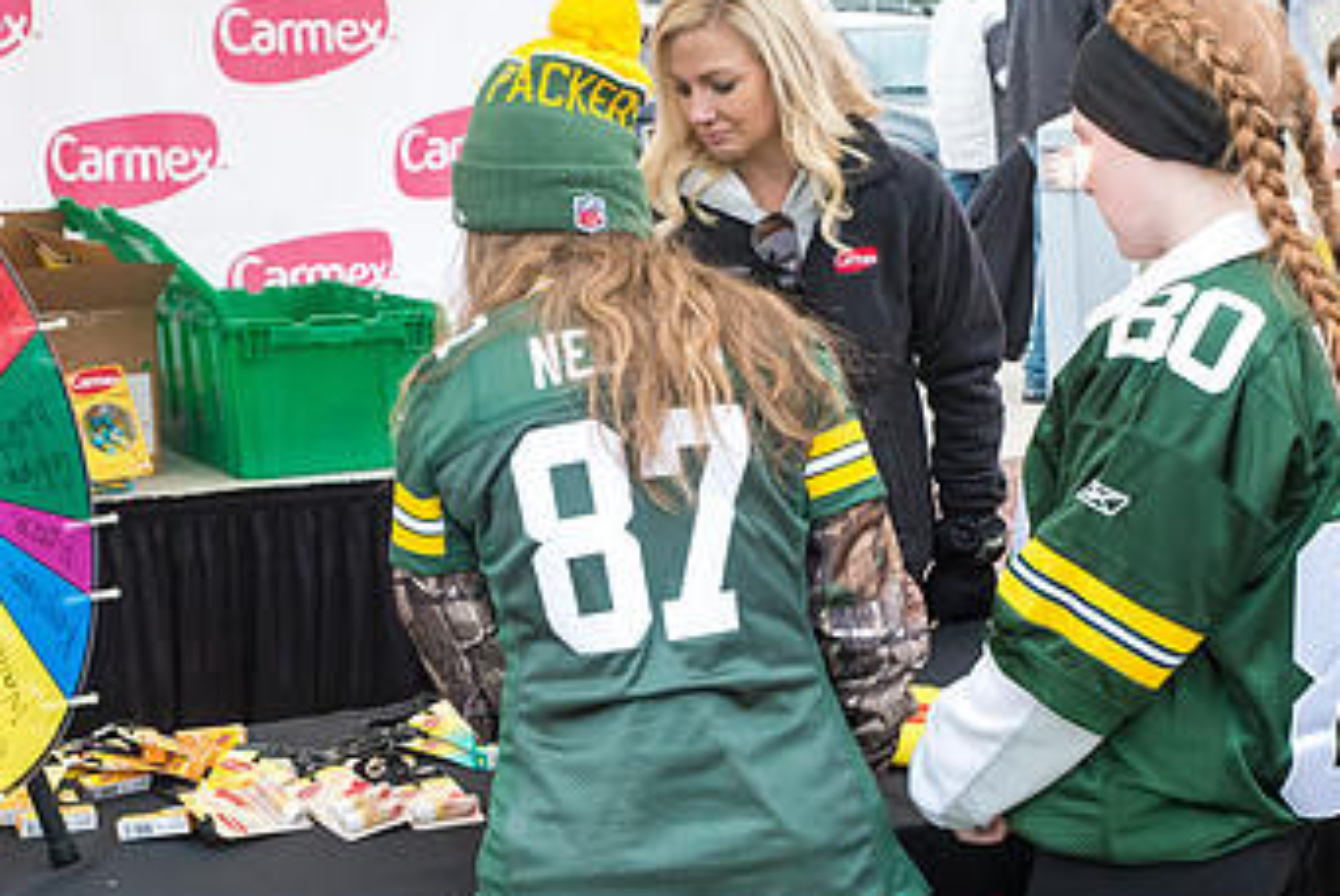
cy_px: 521
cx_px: 790
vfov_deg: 20.0
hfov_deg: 29.6
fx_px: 2533
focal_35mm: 68
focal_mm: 40
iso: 4000
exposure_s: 1/400
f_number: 9
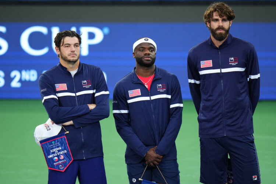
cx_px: 138
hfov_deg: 3.4
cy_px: 92
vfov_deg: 2.3
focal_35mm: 600
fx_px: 4600
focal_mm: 400
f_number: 2.8
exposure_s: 1/1600
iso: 2000
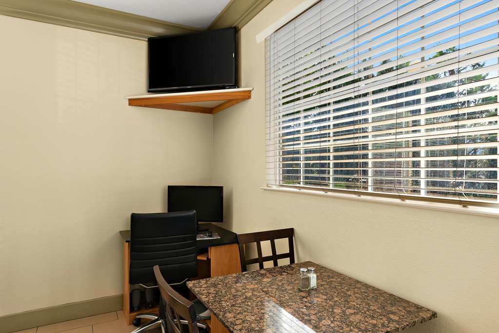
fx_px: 305
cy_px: 166
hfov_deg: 78.6
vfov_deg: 57.2
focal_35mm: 22
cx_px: 250
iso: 200
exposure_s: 1/13
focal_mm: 22
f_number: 8
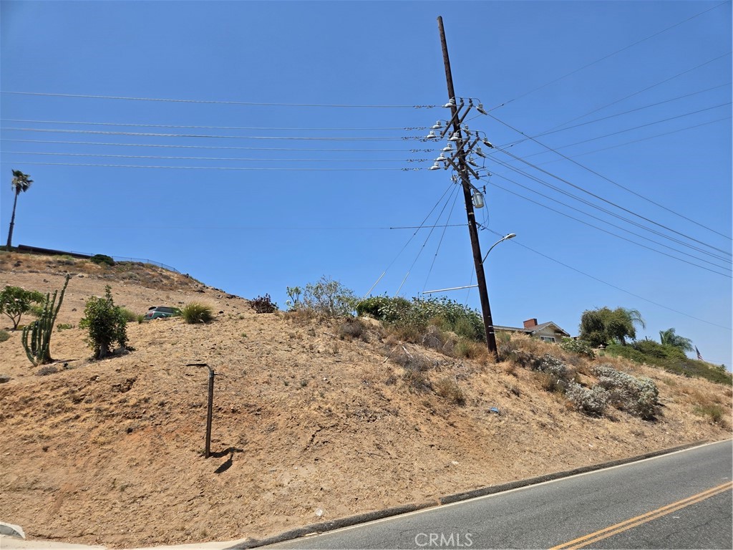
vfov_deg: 58.9
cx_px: 366
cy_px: 275
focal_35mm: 23
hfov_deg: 73.9
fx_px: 487
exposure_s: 1/2921
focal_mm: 5.4
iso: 40
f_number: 1.8
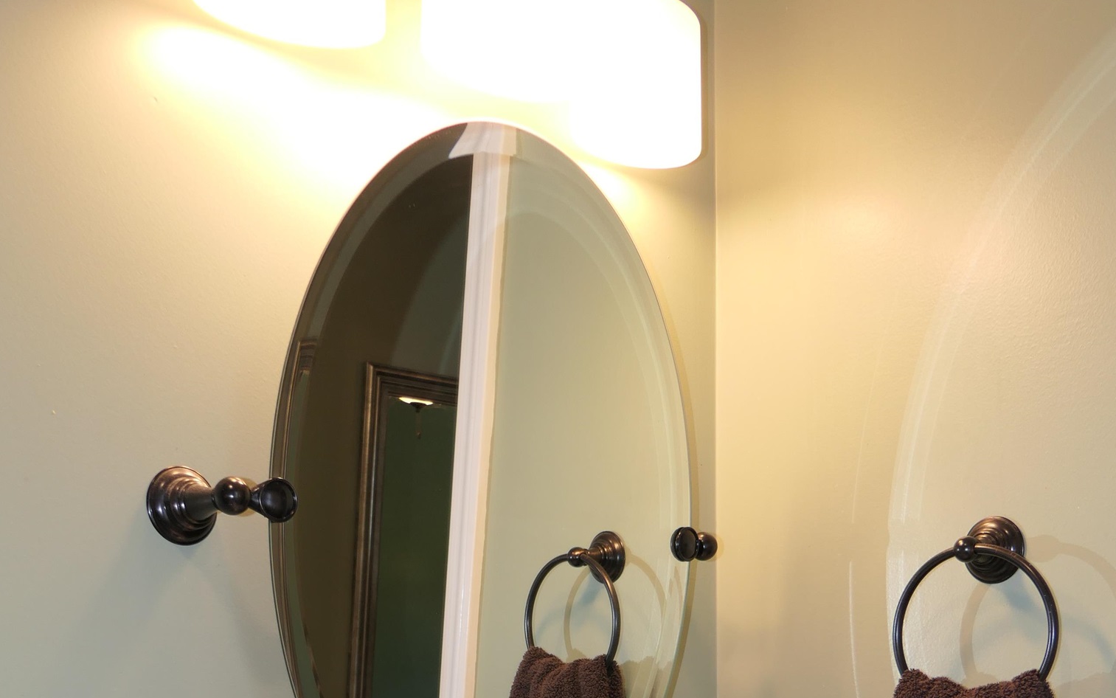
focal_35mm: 45
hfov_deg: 44.4
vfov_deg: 25.7
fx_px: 1369
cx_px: 555
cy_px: 832
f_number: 3.1
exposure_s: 1/60
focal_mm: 10.7
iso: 200
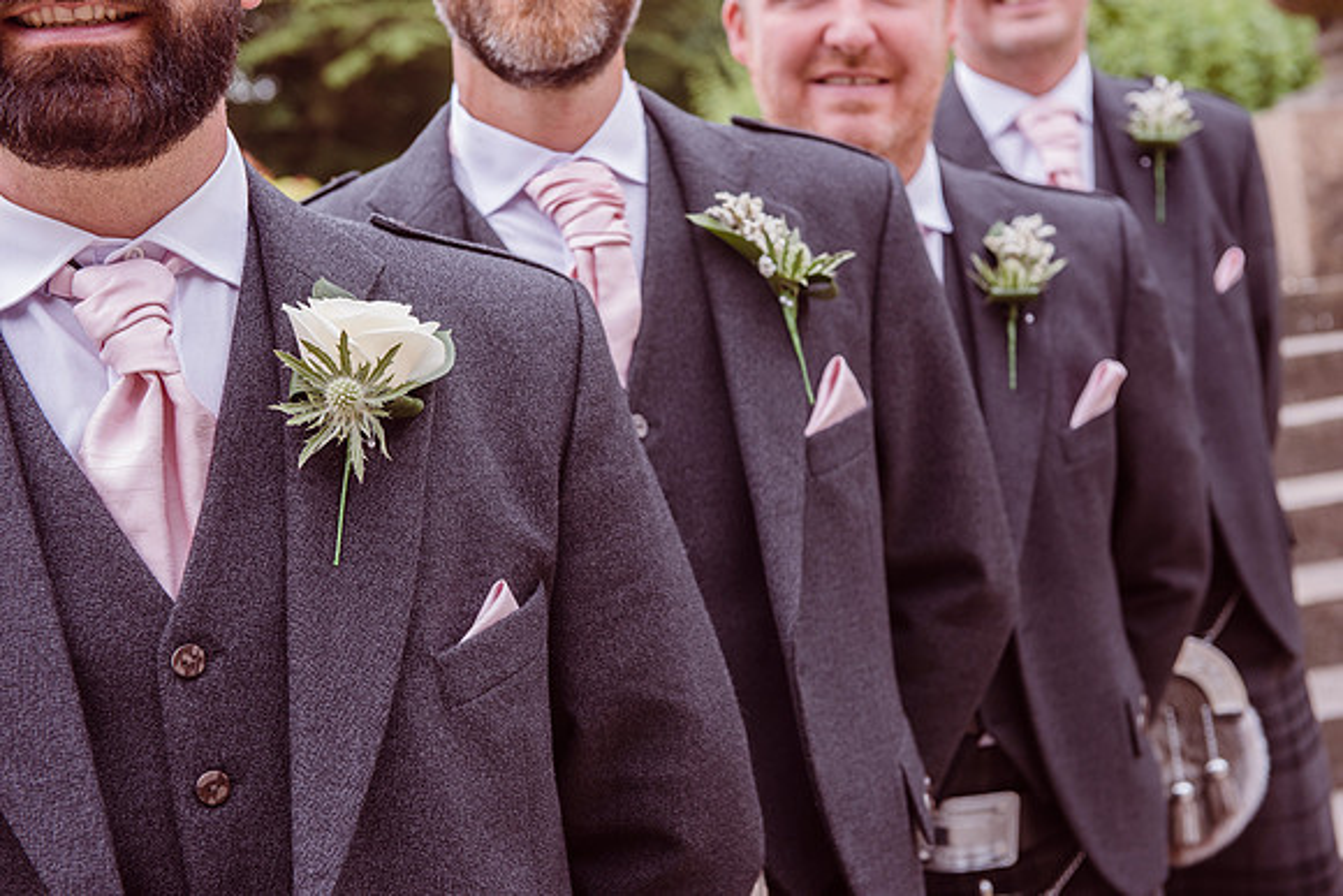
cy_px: 448
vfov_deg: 22.6
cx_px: 672
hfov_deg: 33.4
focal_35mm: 60
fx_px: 2239
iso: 320
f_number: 5.6
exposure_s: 1/320
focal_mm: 60
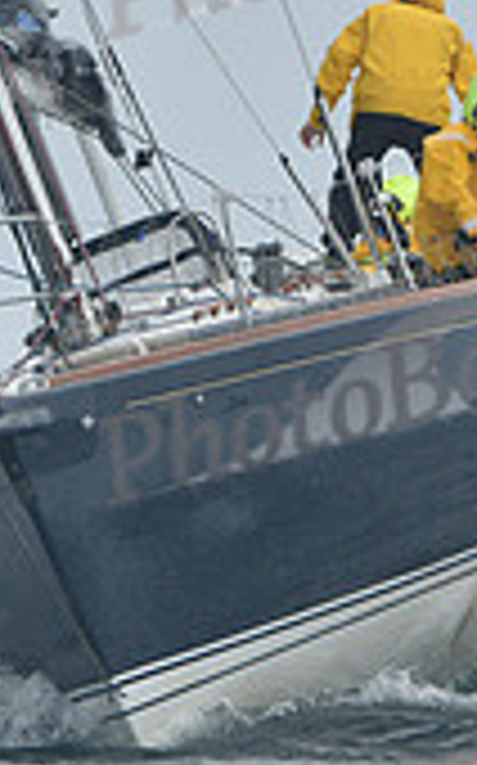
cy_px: 218
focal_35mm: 521
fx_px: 10855
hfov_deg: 2.5
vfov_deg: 4.0
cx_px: -130
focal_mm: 150
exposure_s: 1/1000
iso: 320
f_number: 7.1
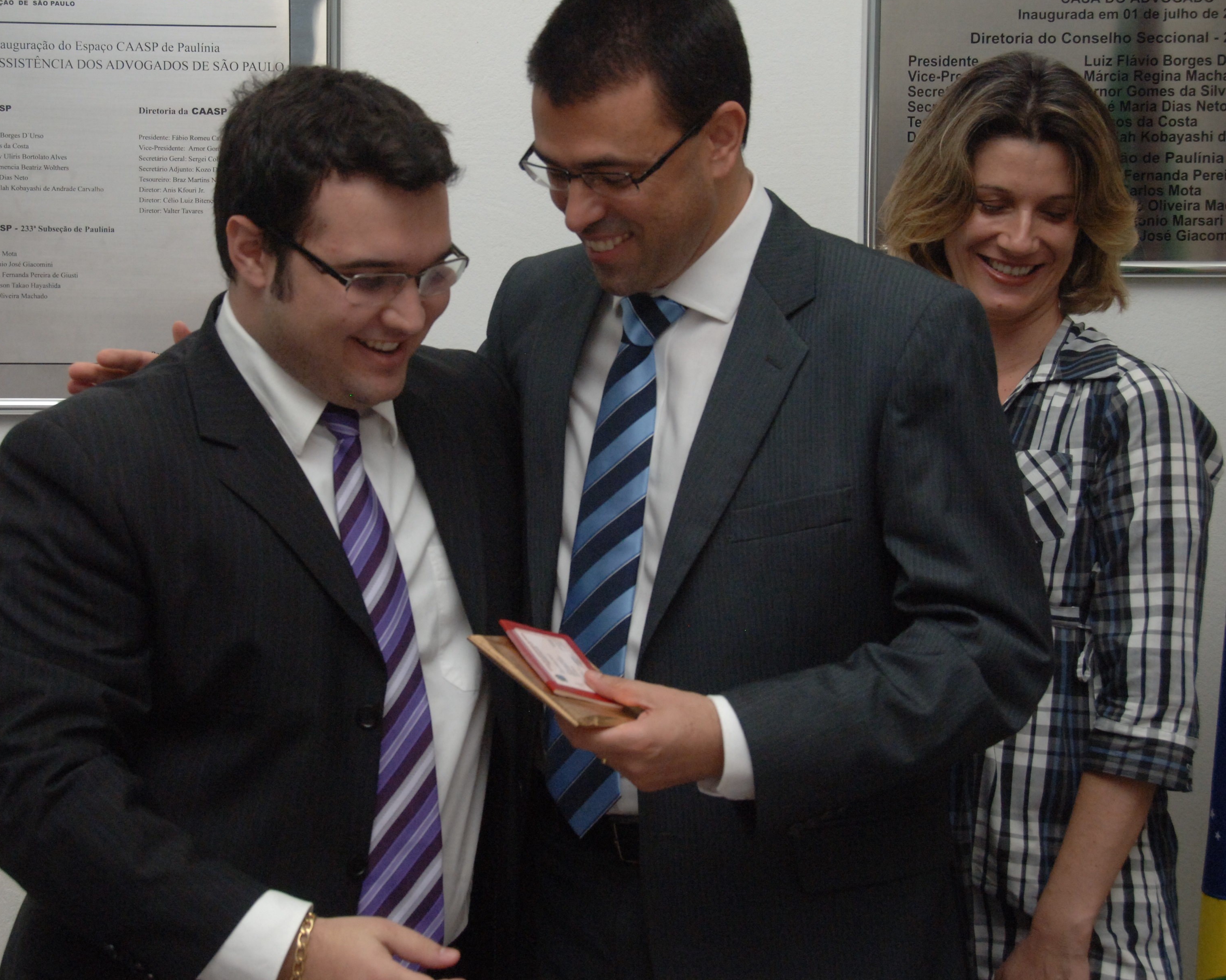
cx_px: 507
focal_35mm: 70
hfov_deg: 27.2
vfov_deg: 21.9
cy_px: 417
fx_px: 2528
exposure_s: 1/200
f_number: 6.3
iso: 800
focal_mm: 35
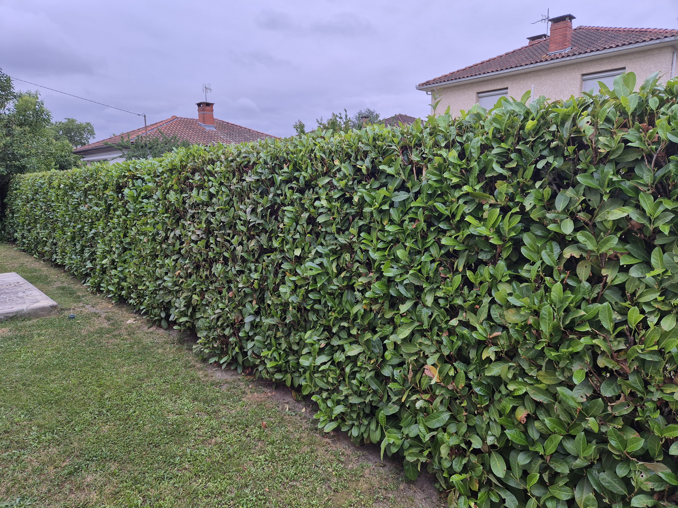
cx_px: 339
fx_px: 450
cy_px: 254
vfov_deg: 58.9
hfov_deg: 73.9
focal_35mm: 23
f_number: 1.8
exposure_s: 1/180
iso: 100
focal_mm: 5.4
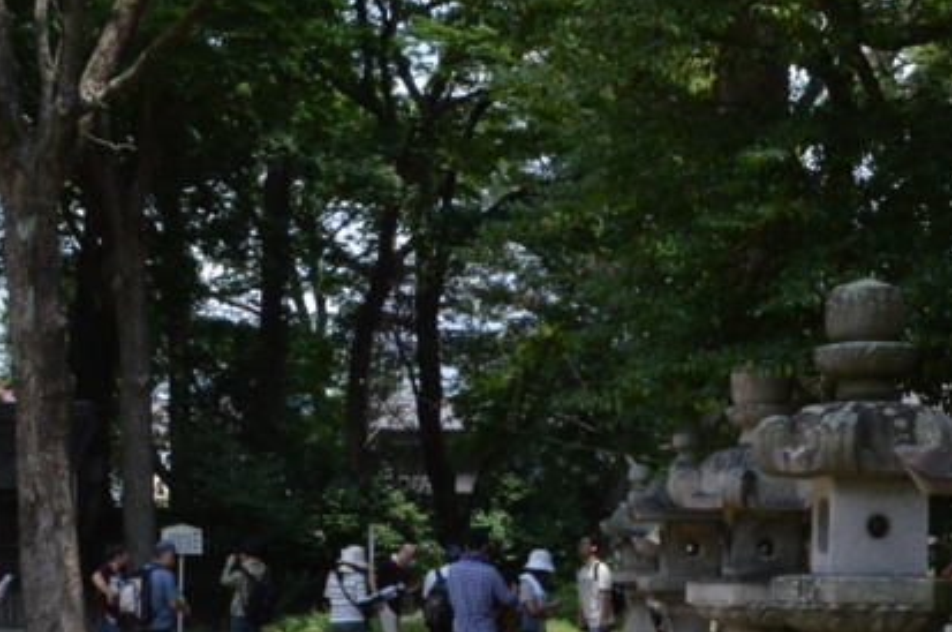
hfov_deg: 30.1
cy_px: 536
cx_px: 544
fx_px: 1769
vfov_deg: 19.9
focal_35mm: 67
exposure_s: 1/640
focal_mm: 18
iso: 1600
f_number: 13
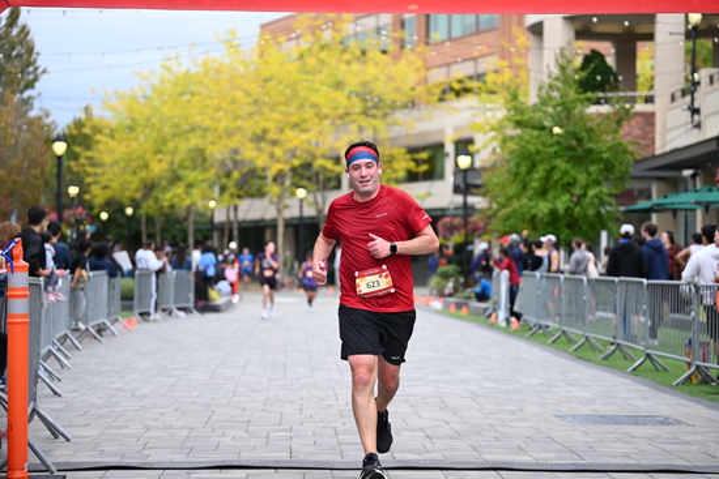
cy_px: 240
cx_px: 360
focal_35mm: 86
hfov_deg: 23.6
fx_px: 1718
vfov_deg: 15.9
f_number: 2.8
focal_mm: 86
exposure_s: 1/2000
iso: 640
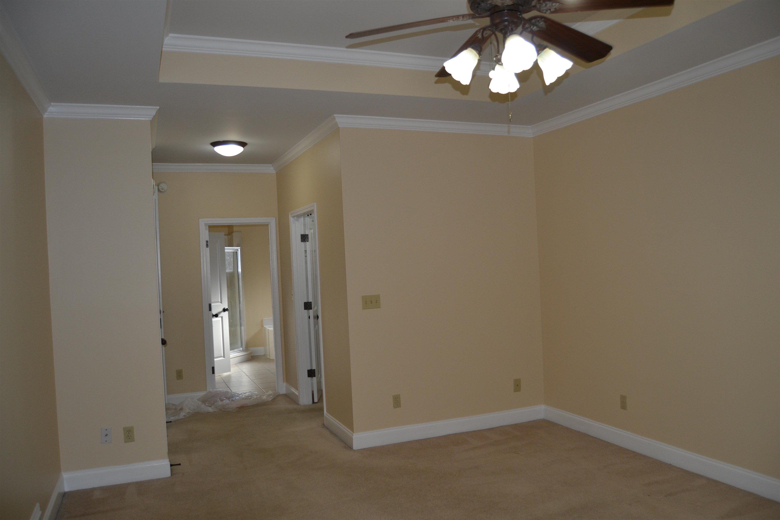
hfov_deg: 67.4
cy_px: 260
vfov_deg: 47.9
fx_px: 585
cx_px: 390
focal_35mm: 27
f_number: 4
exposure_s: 1/125
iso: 360
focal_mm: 18
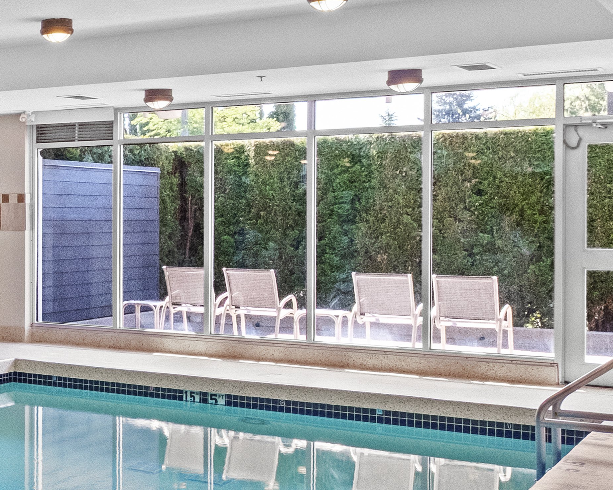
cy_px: 346
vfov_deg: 25.6
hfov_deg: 26.4
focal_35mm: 59
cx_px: -211
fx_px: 1070
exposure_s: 1/4
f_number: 11
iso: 640
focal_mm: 10
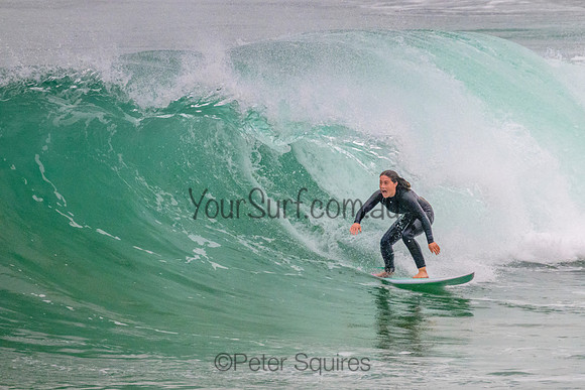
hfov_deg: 2.1
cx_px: 368
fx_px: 16346
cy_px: 233
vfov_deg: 1.4
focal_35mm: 1006
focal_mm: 800
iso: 5000
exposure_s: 1/1250
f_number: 11
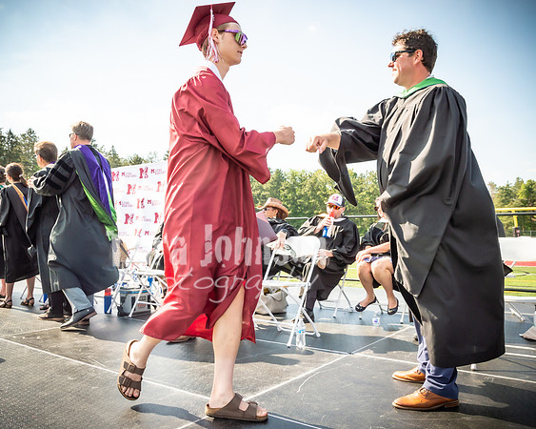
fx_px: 456
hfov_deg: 60.9
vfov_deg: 50.3
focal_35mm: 29
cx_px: 268
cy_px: 214
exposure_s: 1/500
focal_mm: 17
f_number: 7.1
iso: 200
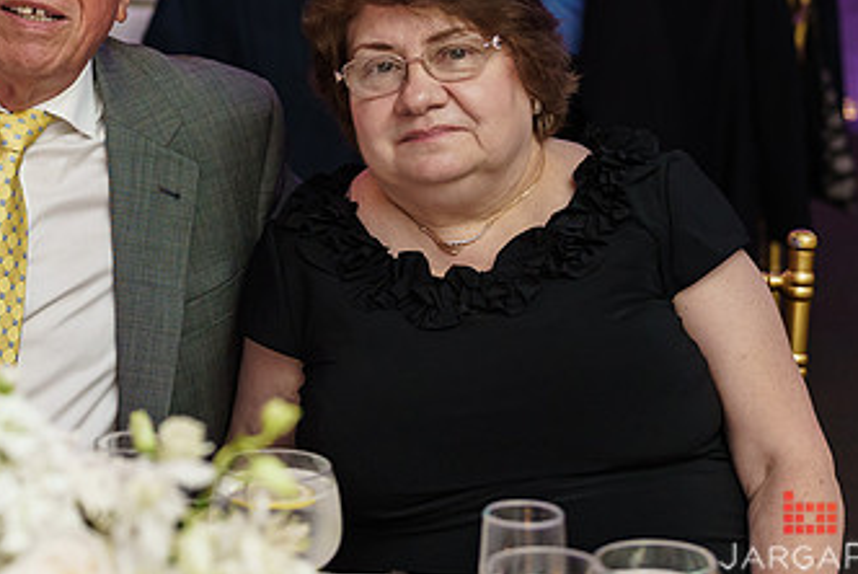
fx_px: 3125
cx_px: 217
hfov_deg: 15.6
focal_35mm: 131
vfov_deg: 10.5
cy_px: 125
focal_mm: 50
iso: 1000
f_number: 2.5
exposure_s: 1/250
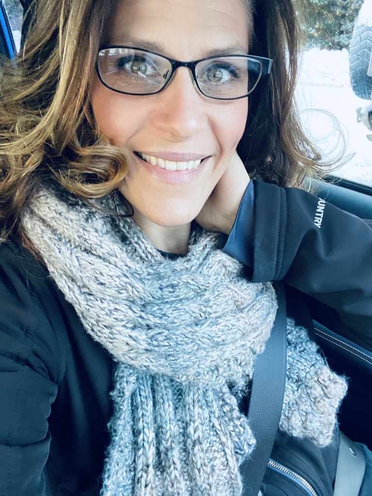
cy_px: 248
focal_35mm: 30
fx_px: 430
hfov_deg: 46.8
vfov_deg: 60.0
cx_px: 186
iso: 250
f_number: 2.2
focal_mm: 2.71
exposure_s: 1/60
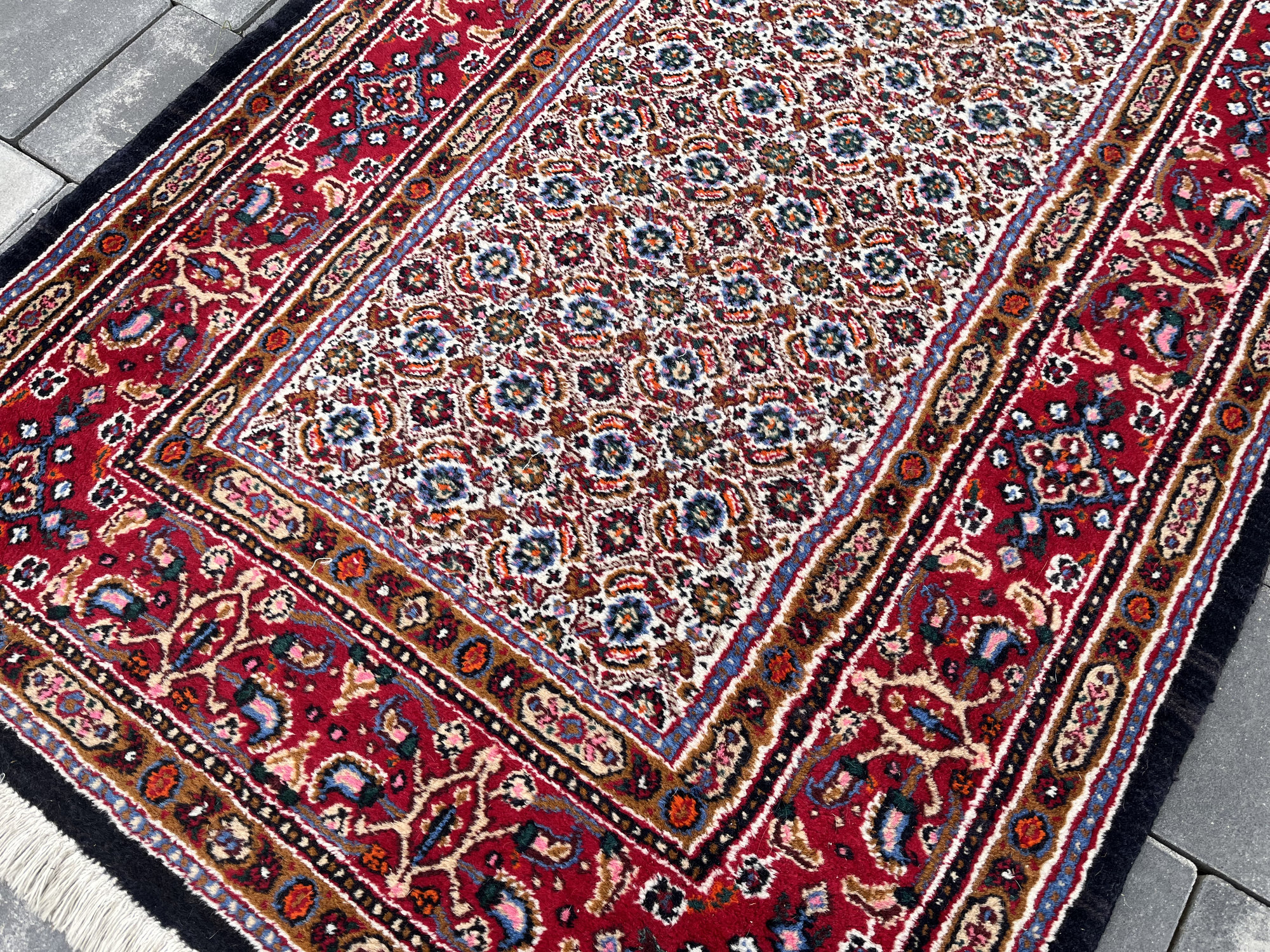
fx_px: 954
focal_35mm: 26
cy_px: 476
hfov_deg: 67.3
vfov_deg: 53.1
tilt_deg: -66.2
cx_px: 635
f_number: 1.6
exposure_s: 1/1389
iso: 50
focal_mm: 5.1
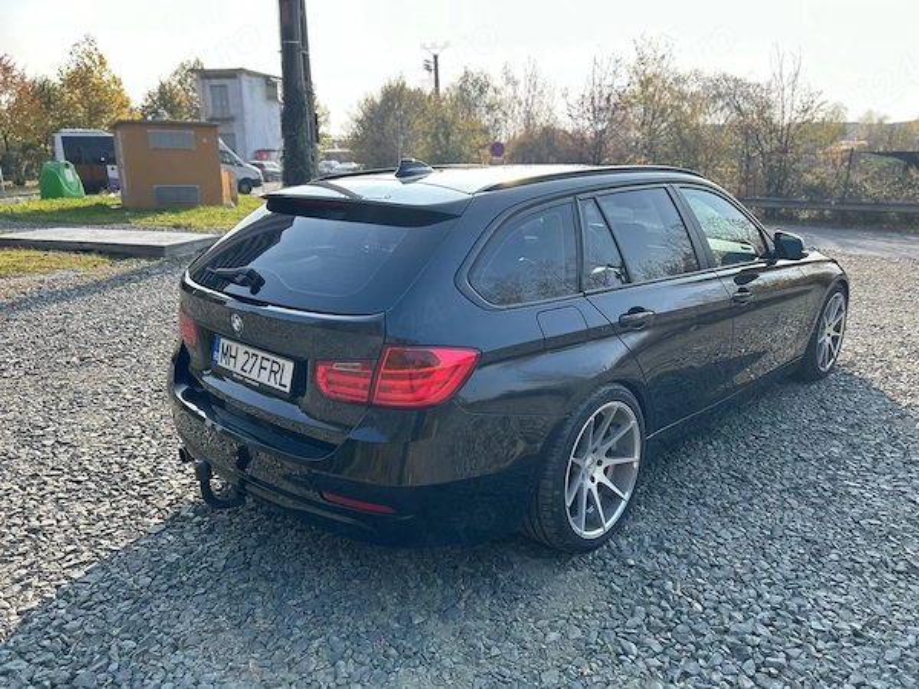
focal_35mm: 26
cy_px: 344
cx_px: 460
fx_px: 690
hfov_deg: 67.3
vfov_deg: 53.1
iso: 50
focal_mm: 5.7
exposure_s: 1/1112
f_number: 1.5
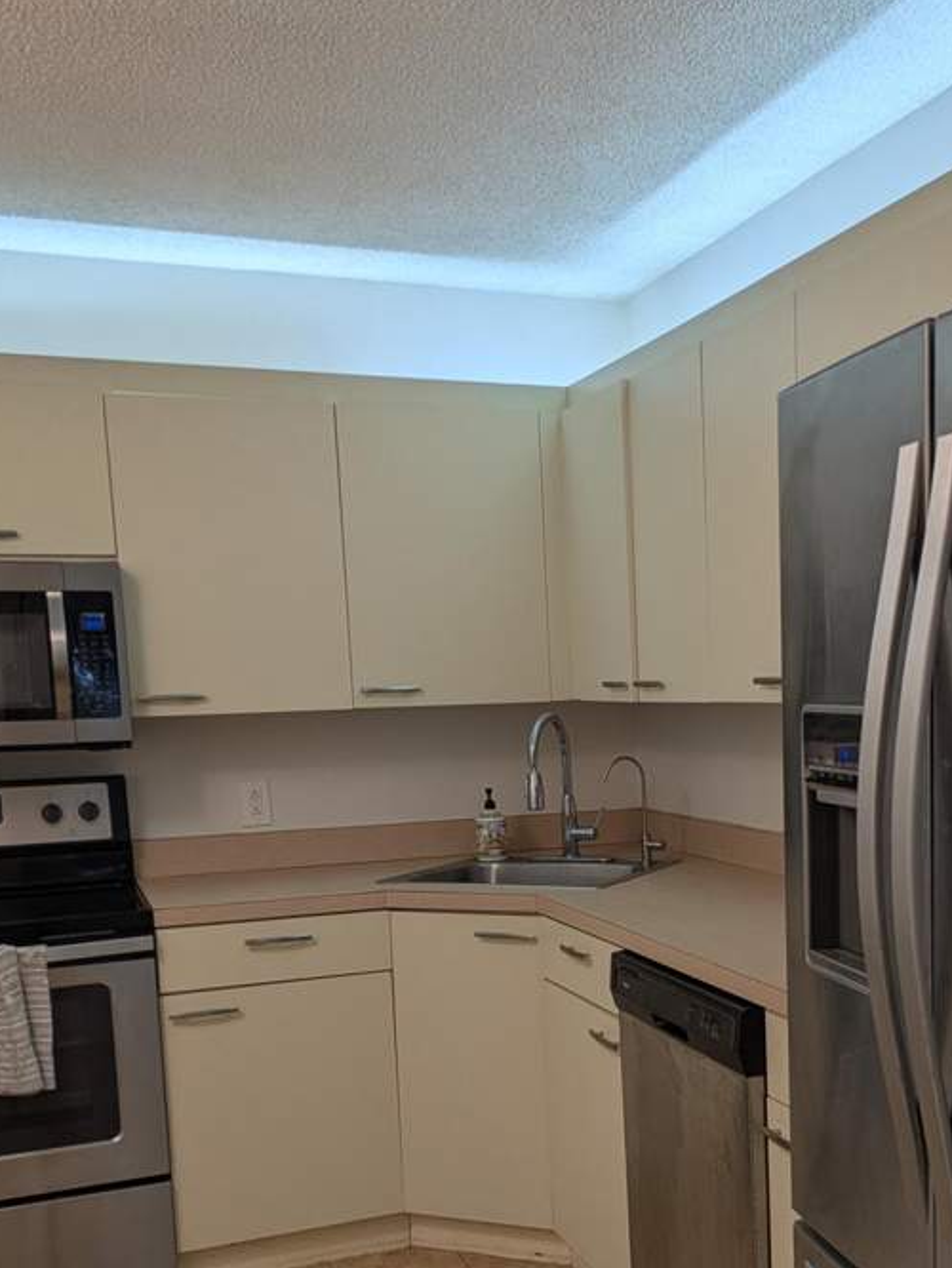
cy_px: 852
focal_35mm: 40
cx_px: 687
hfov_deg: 35.4
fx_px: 1466
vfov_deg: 46.0
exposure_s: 1/60
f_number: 1.89
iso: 65
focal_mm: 5.43
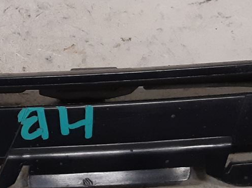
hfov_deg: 17.3
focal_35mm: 107
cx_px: -76
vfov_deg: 13.8
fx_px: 779
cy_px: 127
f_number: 1.7
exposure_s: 1/50
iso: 250
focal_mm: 3.93
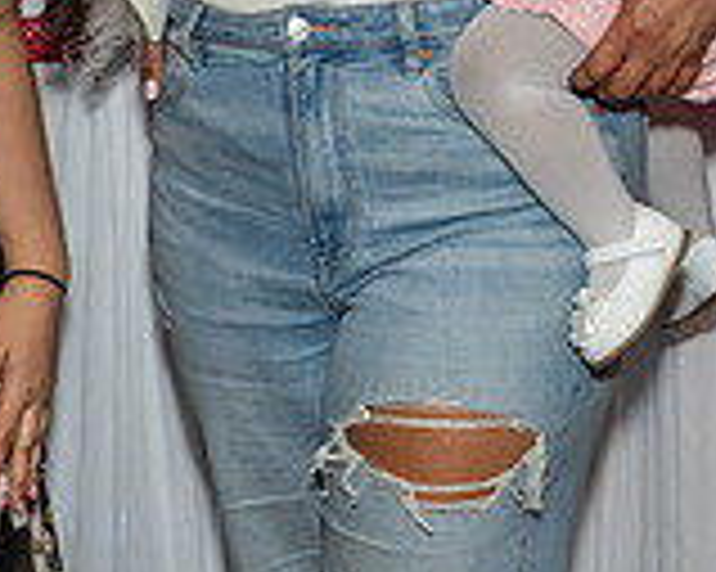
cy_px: -309
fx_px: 2986
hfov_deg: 13.6
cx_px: 210
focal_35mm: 141
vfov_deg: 10.5
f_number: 7.1
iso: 640
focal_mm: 23
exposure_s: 1/200
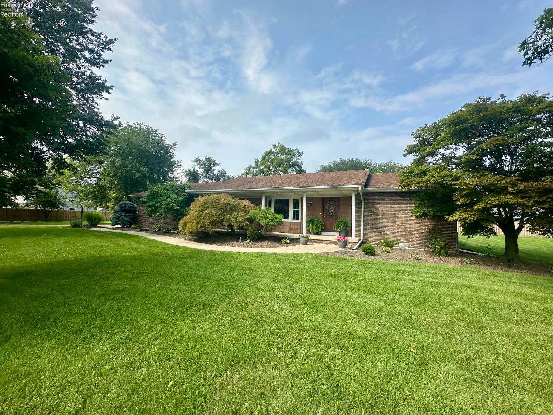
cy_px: 208
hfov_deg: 102.1
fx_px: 224
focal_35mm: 14
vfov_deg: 85.7
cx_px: 276
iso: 50
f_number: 2.2
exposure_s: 1/1742
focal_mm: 2.22
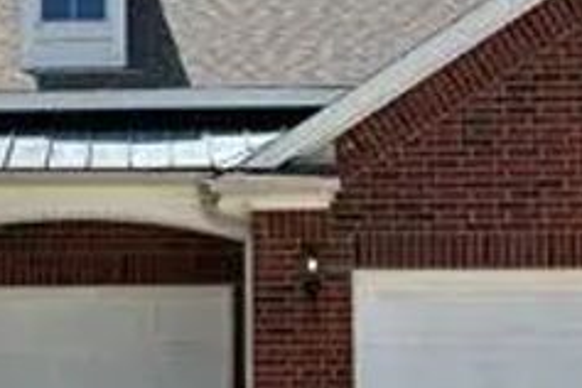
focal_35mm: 108
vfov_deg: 12.6
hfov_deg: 18.6
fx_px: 1746
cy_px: 332
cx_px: 64
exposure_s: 1/4762
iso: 80
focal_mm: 6.86
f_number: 1.78
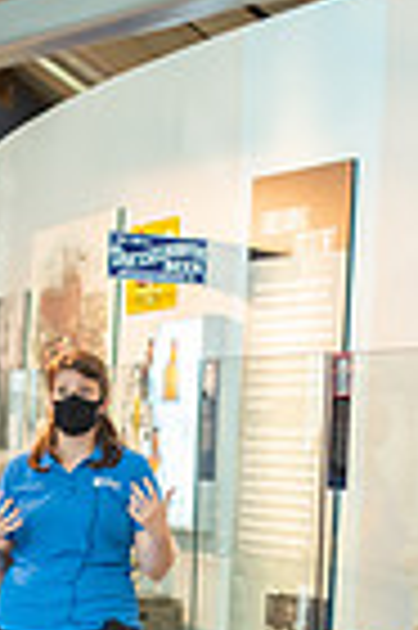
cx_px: 180
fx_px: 2811
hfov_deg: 8.5
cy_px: 626
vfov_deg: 12.6
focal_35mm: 161
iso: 640
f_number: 1.8
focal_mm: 50
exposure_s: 1/200
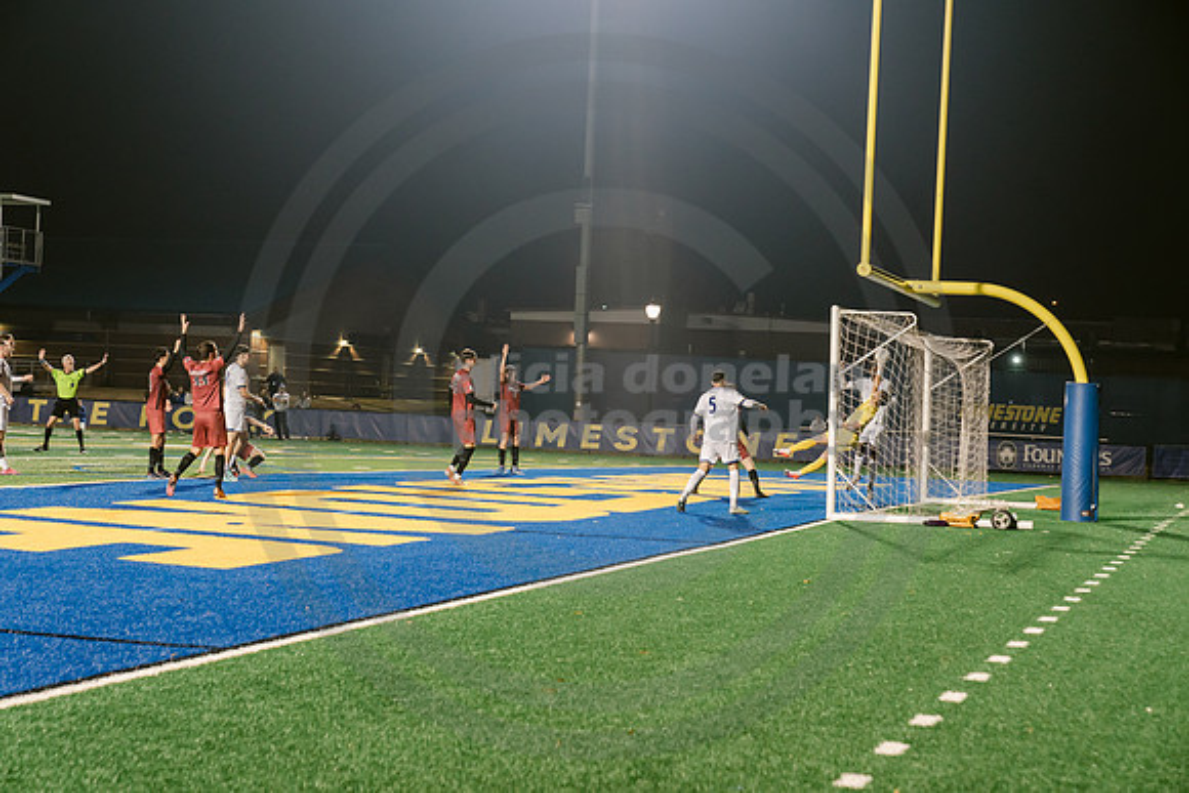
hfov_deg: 28.8
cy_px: 397
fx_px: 2312
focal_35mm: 70
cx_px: 594
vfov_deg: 19.5
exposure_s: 1/200
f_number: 4.5
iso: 2500
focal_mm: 70
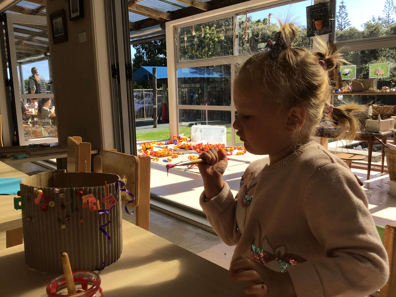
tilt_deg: -10.9
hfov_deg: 58.4
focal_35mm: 31
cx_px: 198
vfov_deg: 45.4
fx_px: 355
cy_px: 148
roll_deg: +0.4
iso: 25
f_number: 2.4
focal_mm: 3.3
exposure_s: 1/550
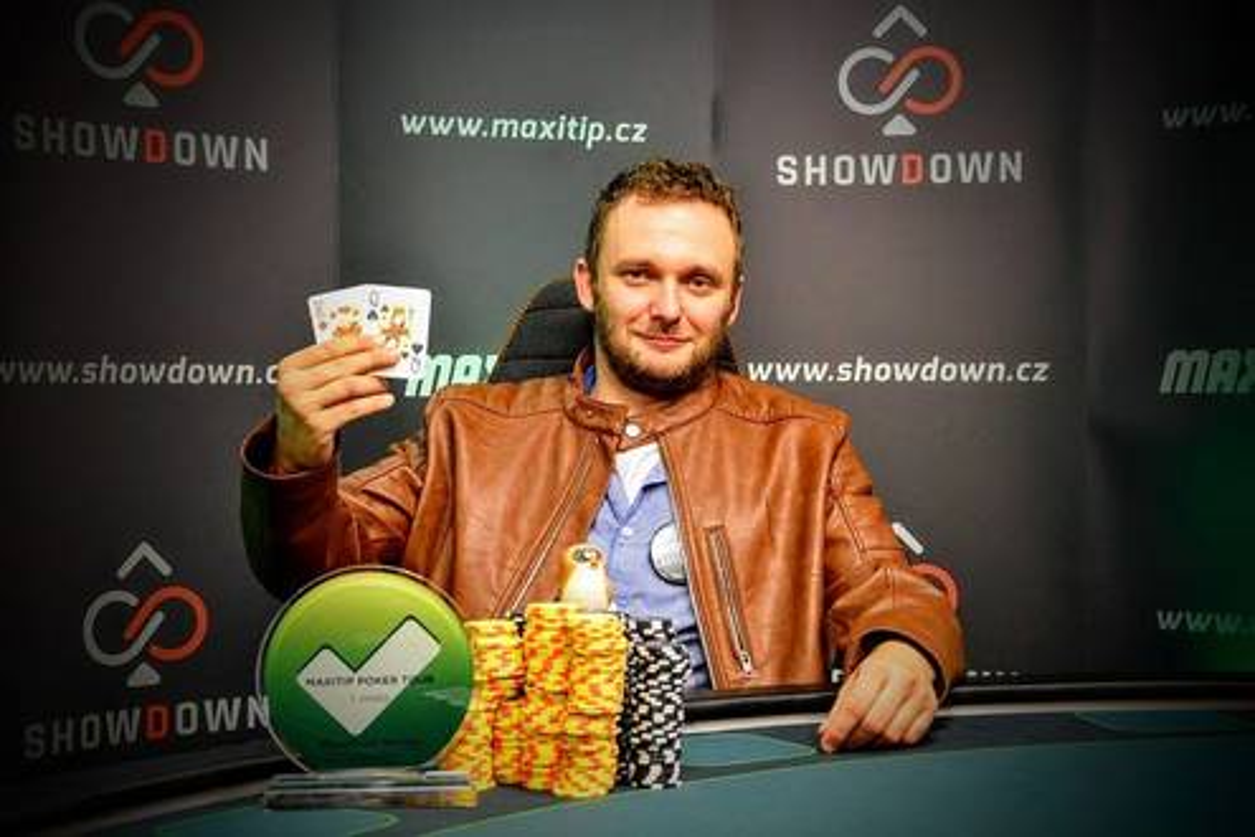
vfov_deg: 26.5
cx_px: 628
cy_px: 418
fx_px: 1778
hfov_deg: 38.9
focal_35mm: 51
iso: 3200
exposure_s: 1/125
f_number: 5.6
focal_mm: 34
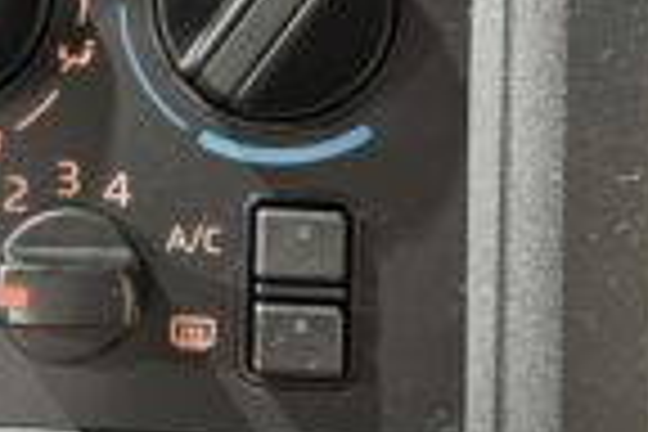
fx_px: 1188
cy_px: 70
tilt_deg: -45.1
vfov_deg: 20.3
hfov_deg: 29.8
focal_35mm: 66
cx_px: 130
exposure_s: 1/17
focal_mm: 5.7
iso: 800
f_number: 1.5
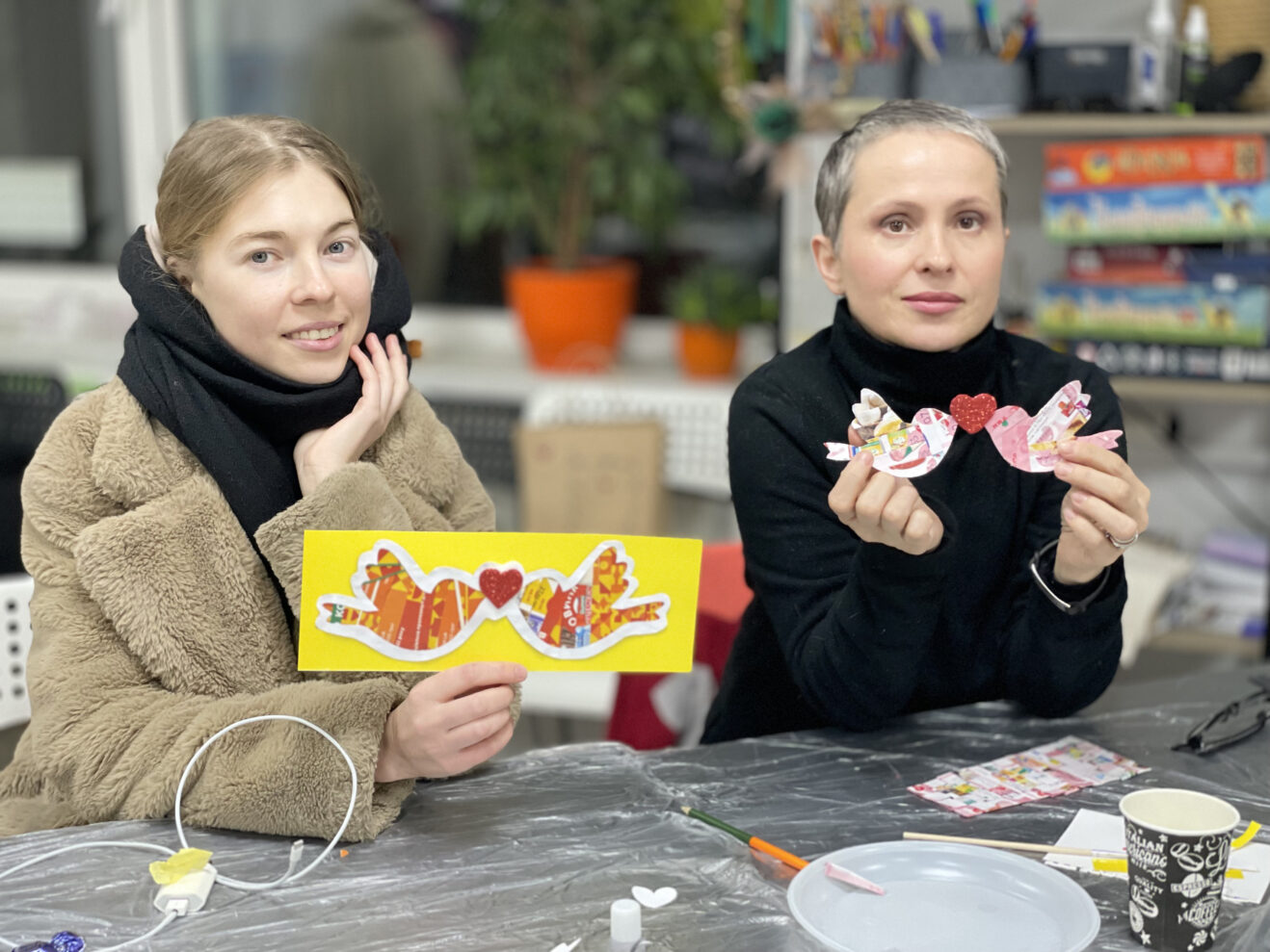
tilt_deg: -11.9
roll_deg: +0.0
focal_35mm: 52
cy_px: 476
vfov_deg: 28.0
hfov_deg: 36.8
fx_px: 1908
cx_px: 635
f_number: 2
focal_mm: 6
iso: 250
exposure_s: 1/100
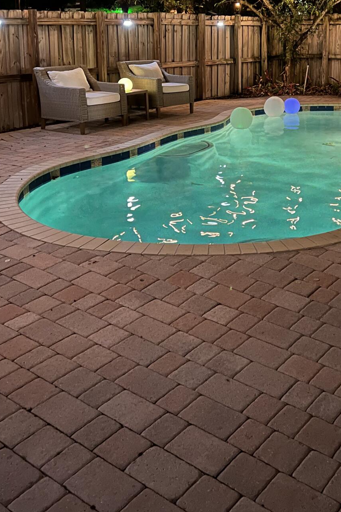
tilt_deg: -10.2
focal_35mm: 42
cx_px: 248
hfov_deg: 31.4
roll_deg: -0.7
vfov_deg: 44.9
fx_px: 597
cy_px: 130
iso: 1250
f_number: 1.5
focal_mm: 5.7
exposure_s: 1/9
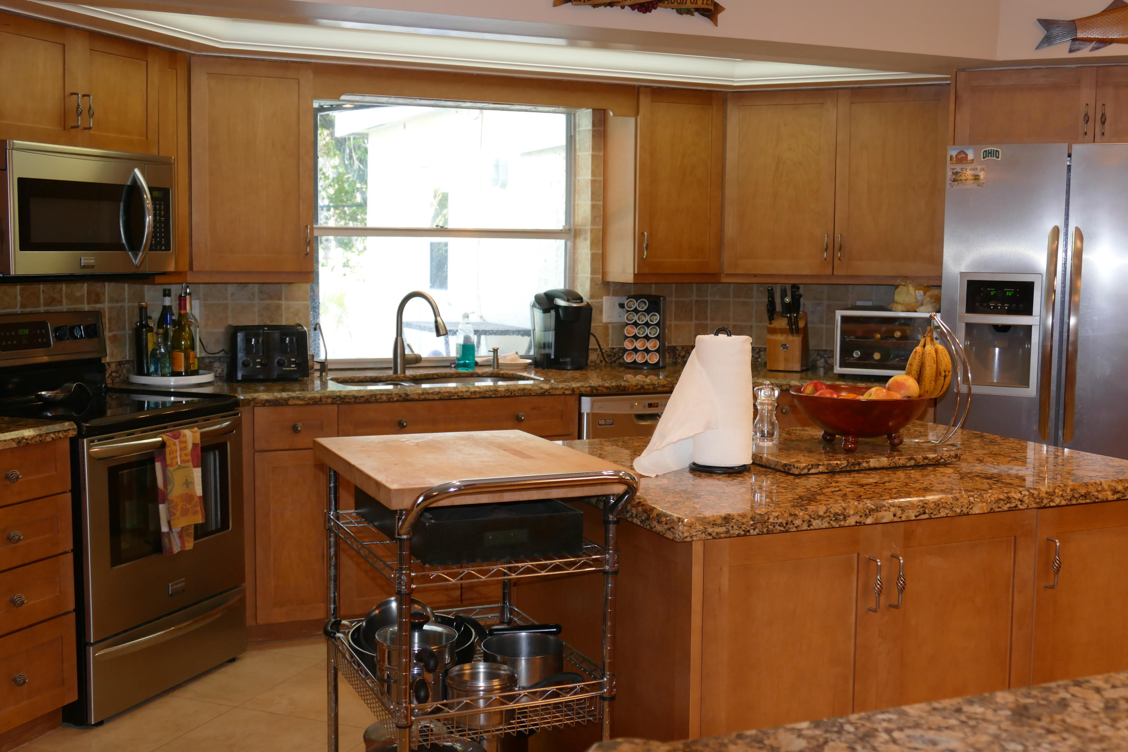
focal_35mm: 41
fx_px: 1285
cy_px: 376
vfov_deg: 32.6
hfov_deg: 47.4
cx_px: 564
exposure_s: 1/60
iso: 400
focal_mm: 15.02
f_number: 3.2
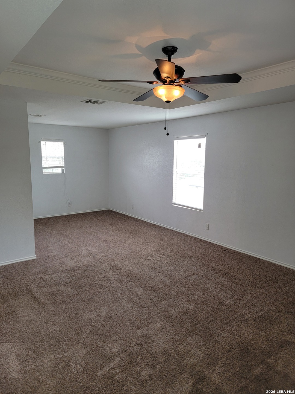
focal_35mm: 24
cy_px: 197
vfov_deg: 71.6
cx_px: 148
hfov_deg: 56.8
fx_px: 273
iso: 125
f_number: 1.8
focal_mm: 6.7
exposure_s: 1/120
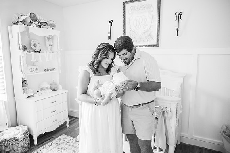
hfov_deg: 73.7
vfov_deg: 53.2
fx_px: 153
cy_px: 76
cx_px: 115
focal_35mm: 24
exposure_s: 1/200
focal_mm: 24
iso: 1600
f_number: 2.8
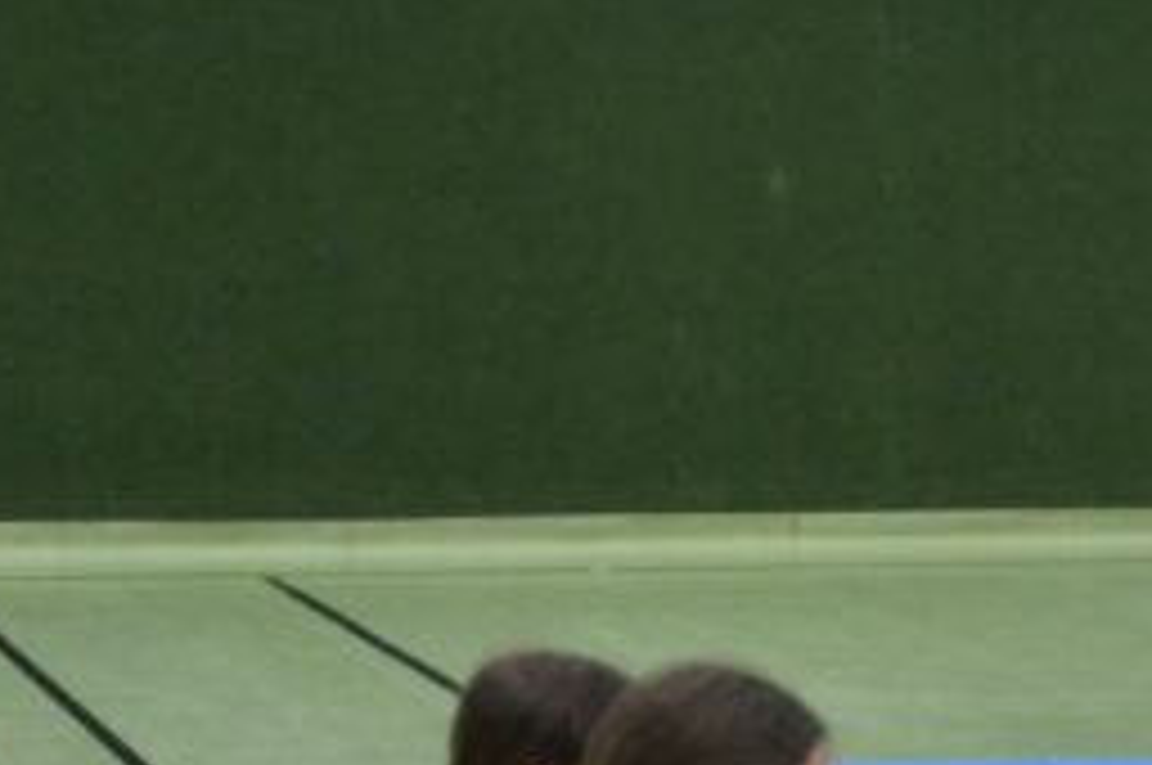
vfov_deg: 9.2
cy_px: -432
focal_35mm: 144
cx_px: -346
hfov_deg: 13.7
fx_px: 4602
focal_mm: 24
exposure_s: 1/320
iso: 1600
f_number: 4
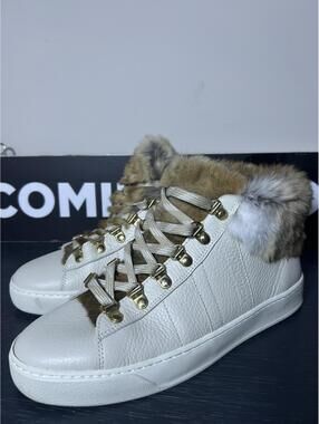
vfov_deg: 67.2
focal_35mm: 26
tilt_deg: -15.5
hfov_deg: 53.2
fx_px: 319
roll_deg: +0.3
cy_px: 212
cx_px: 160
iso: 40
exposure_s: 1/206
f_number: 1.5
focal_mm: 5.7
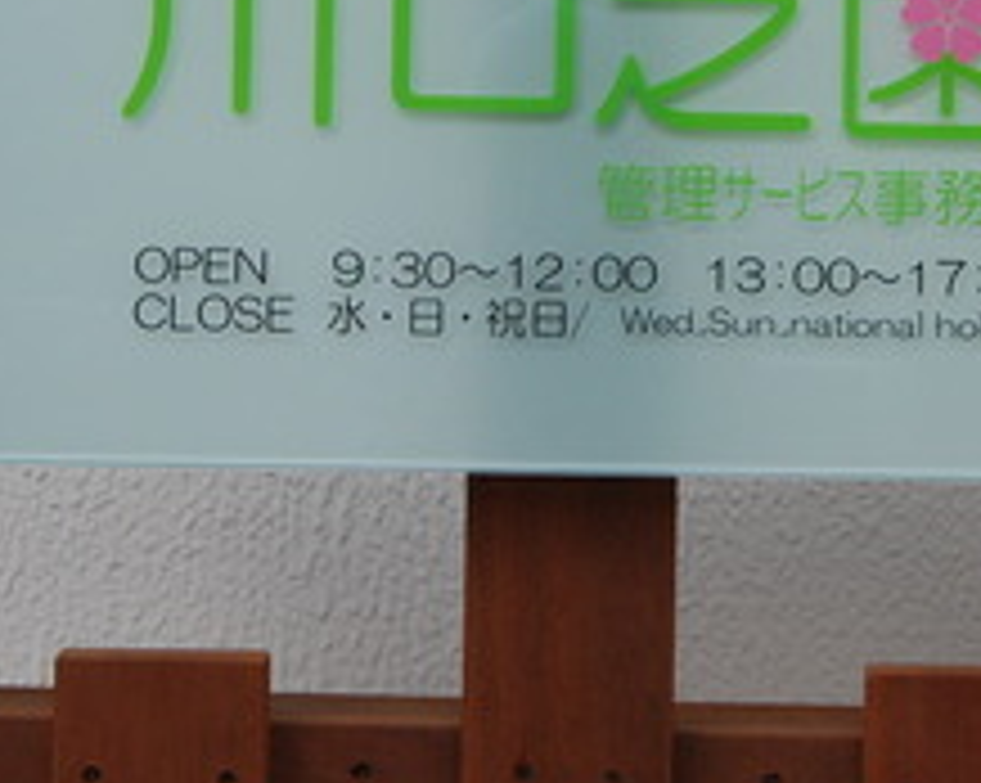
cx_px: 598
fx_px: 2524
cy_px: 124
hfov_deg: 22.0
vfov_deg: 17.4
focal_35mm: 87
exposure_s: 1/250
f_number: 8
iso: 400
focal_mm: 24
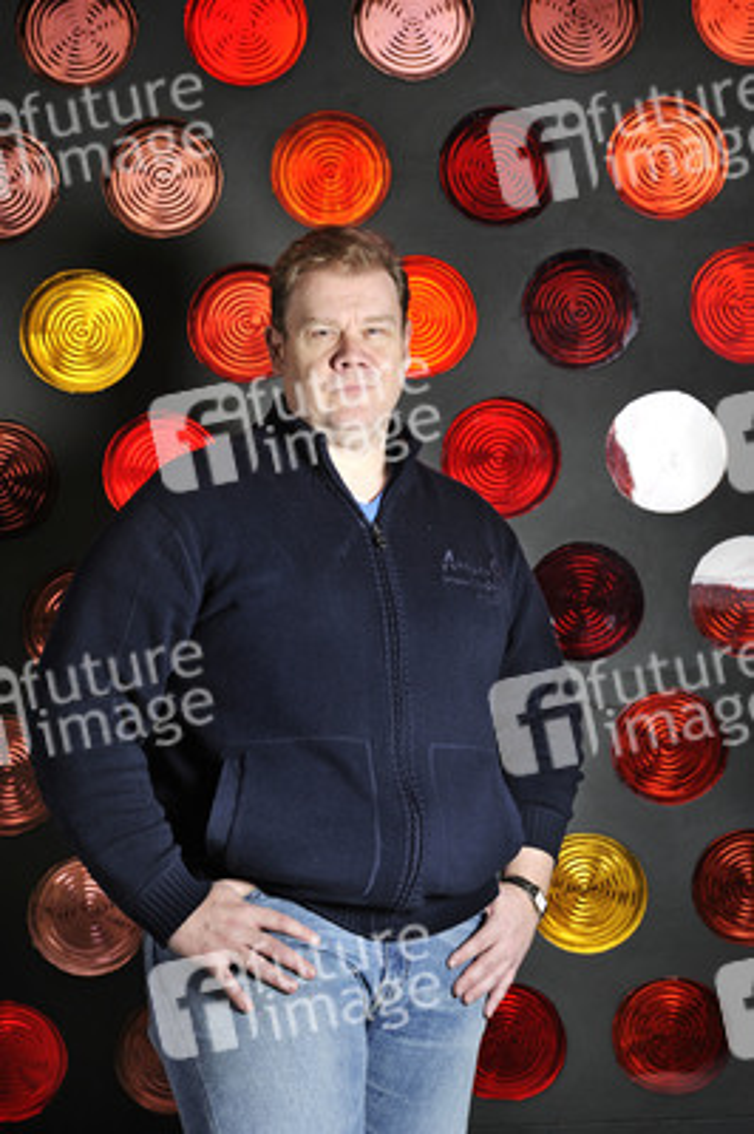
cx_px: 377
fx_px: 2203
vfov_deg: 28.9
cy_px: 567
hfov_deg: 19.4
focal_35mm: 70
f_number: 5
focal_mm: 70
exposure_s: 1/100
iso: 400
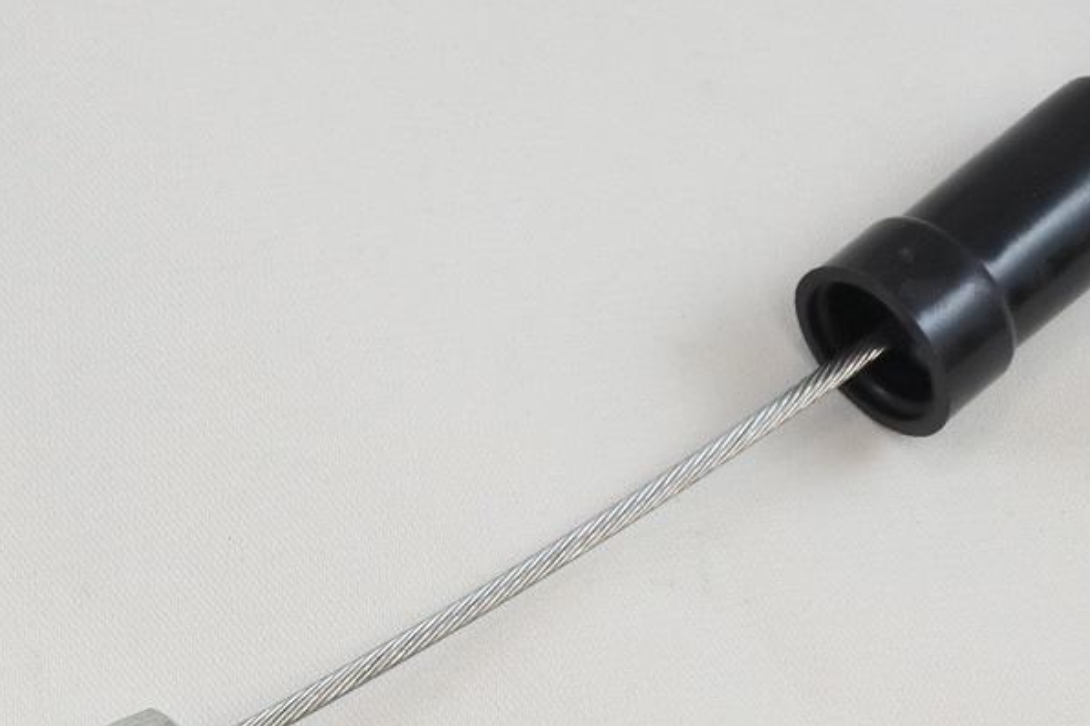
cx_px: 223
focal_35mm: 130
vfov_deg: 10.5
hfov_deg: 15.7
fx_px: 3935
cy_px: 607
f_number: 4.5
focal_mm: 16.8
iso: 400
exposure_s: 1/160
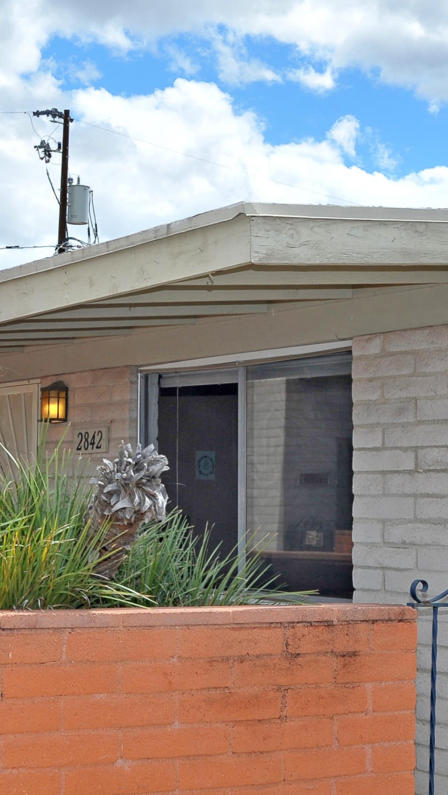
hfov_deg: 15.3
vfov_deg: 27.8
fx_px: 1604
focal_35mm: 76
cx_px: -86
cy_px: 436
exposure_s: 1/320
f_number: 11
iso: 320
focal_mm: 35
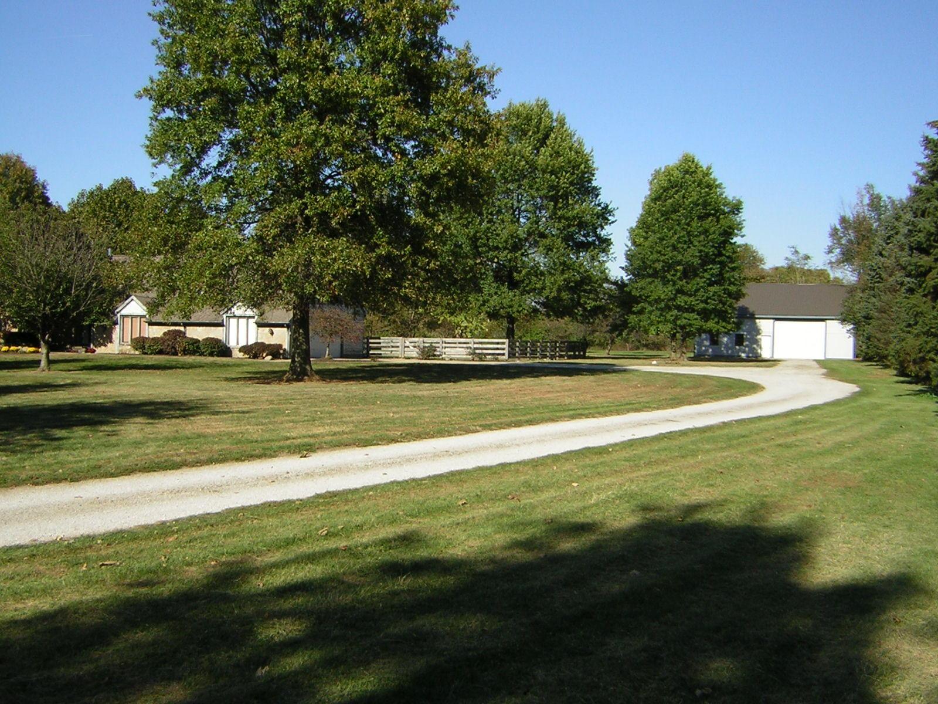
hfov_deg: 51.4
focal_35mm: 36
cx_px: 469
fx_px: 976
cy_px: 352
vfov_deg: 39.7
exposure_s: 1/313
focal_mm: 4.7
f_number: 5.2
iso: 50
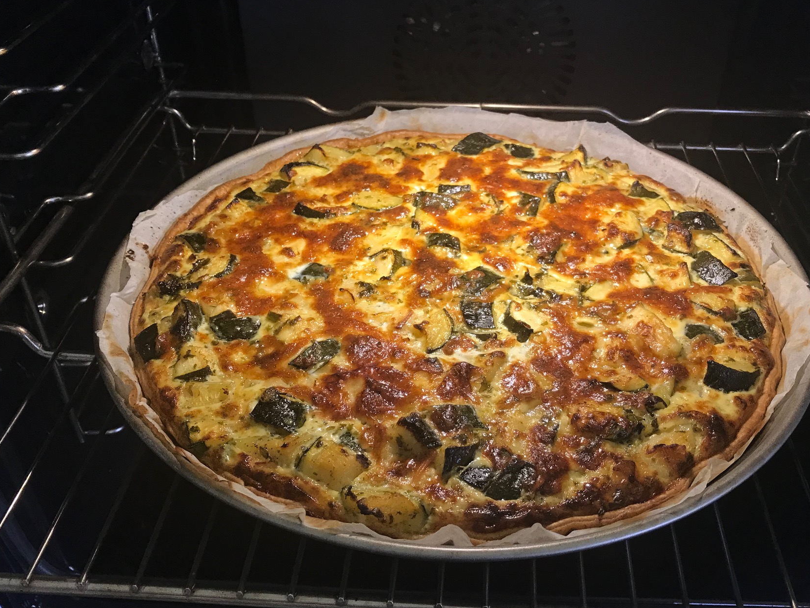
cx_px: 446
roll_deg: +0.1
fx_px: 796
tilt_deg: -37.7
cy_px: 312
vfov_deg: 41.8
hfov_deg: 53.9
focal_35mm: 34
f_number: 1.8
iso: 25
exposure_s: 1/33
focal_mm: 3.99
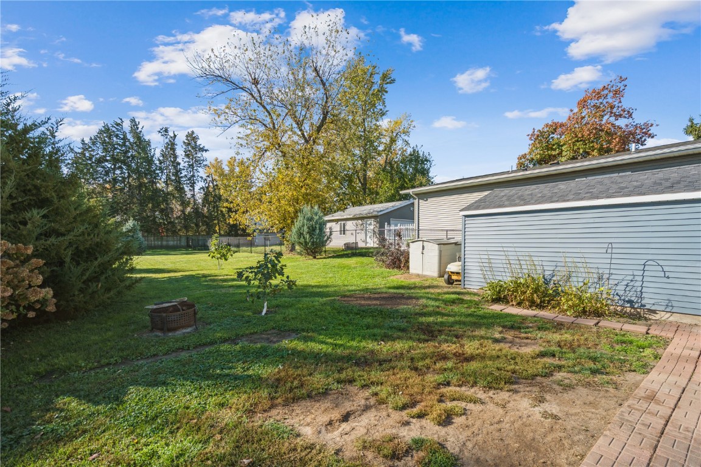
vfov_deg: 73.7
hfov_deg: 96.7
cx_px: 350
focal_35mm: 16
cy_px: 234
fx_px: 312
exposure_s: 1/2500
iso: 400
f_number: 4
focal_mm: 16
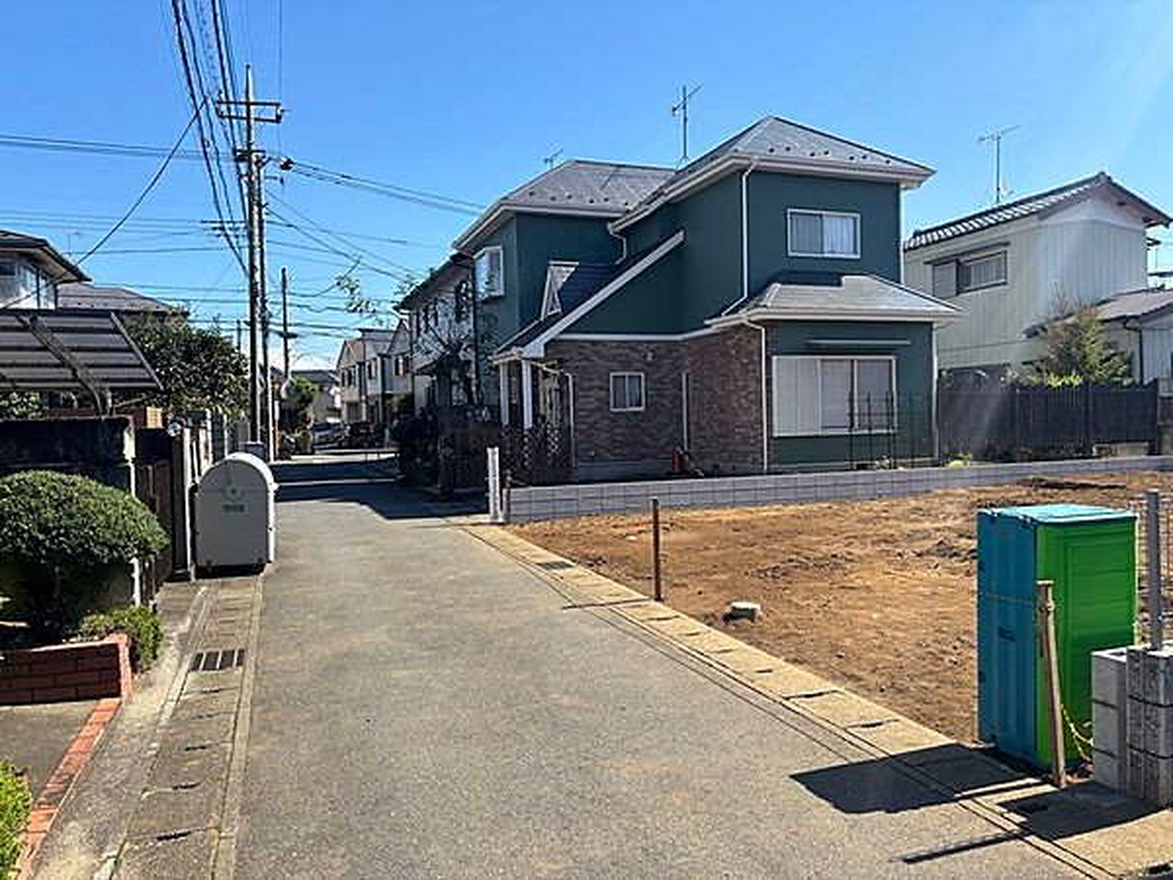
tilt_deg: -1.7
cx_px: 586
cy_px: 440
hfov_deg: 67.3
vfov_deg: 53.1
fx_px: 881
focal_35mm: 26
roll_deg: -0.6
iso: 50
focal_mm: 5.96
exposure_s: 1/2105
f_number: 1.6
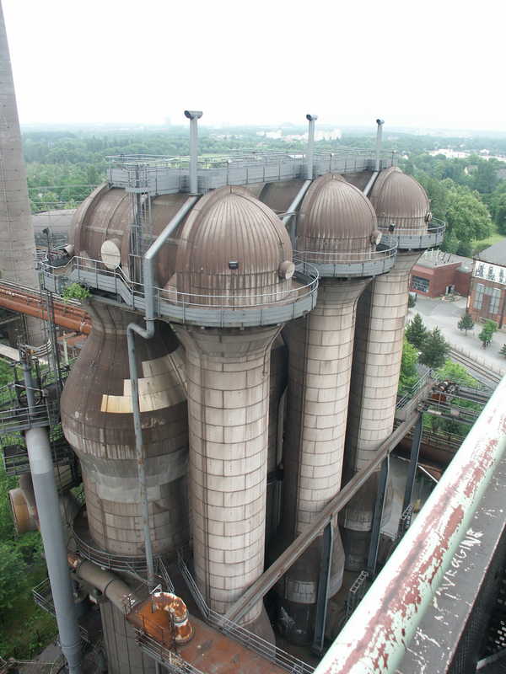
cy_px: 337
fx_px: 546
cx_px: 253
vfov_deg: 63.4
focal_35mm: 28
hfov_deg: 49.7
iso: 100
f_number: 5.6
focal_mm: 7.21
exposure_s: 1/45
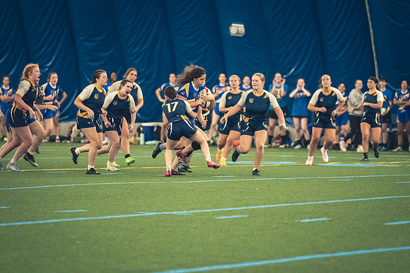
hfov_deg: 6.9
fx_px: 3415
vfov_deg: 4.6
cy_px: 136
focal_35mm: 300
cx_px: 205
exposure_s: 1/500
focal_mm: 200
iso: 12800
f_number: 2.8
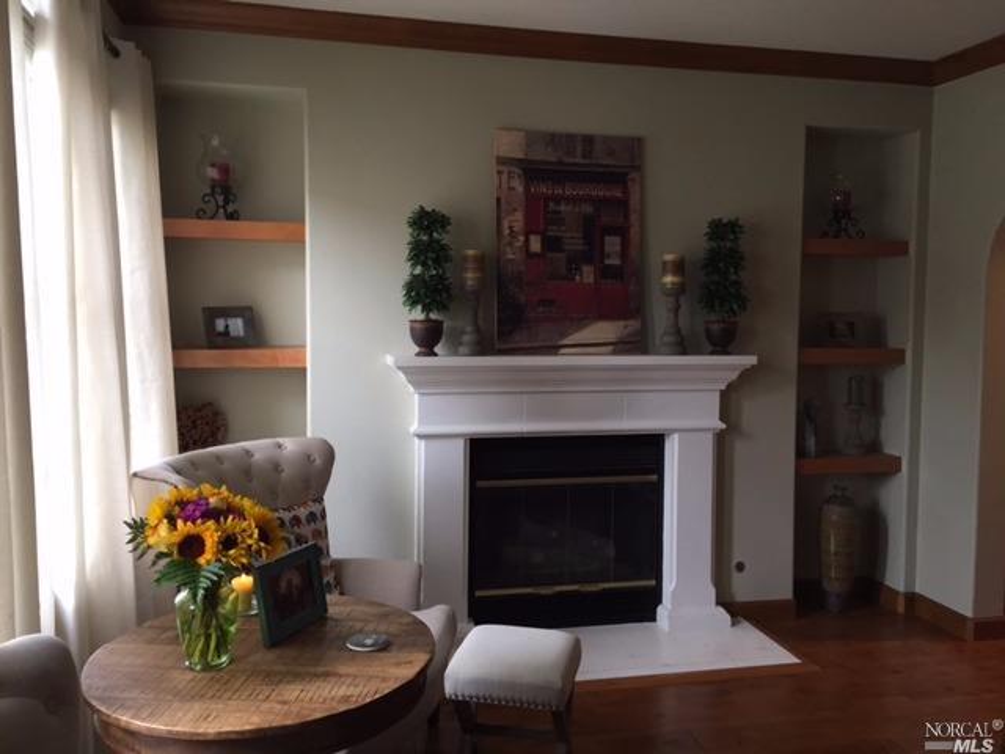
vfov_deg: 48.2
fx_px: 842
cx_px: 502
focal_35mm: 29
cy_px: 377
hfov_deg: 61.7
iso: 40
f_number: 2.2
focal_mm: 4.15
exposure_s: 1/30
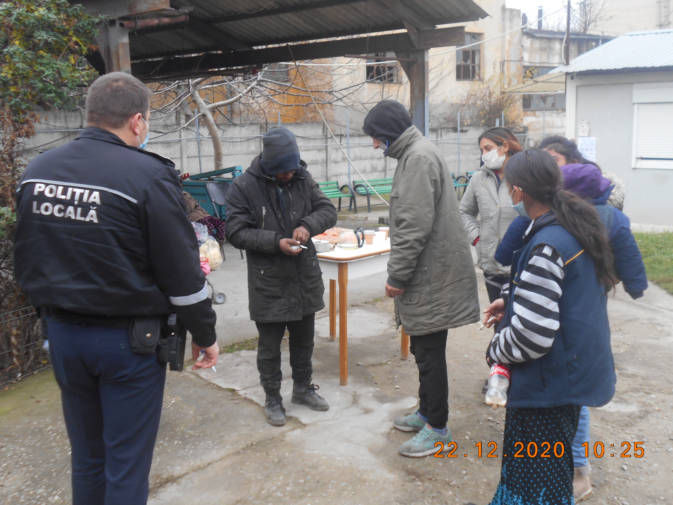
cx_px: 336
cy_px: 252
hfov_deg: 47.9
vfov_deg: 36.8
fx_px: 758
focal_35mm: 39
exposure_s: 1/30
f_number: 3.9
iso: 80
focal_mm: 6.7
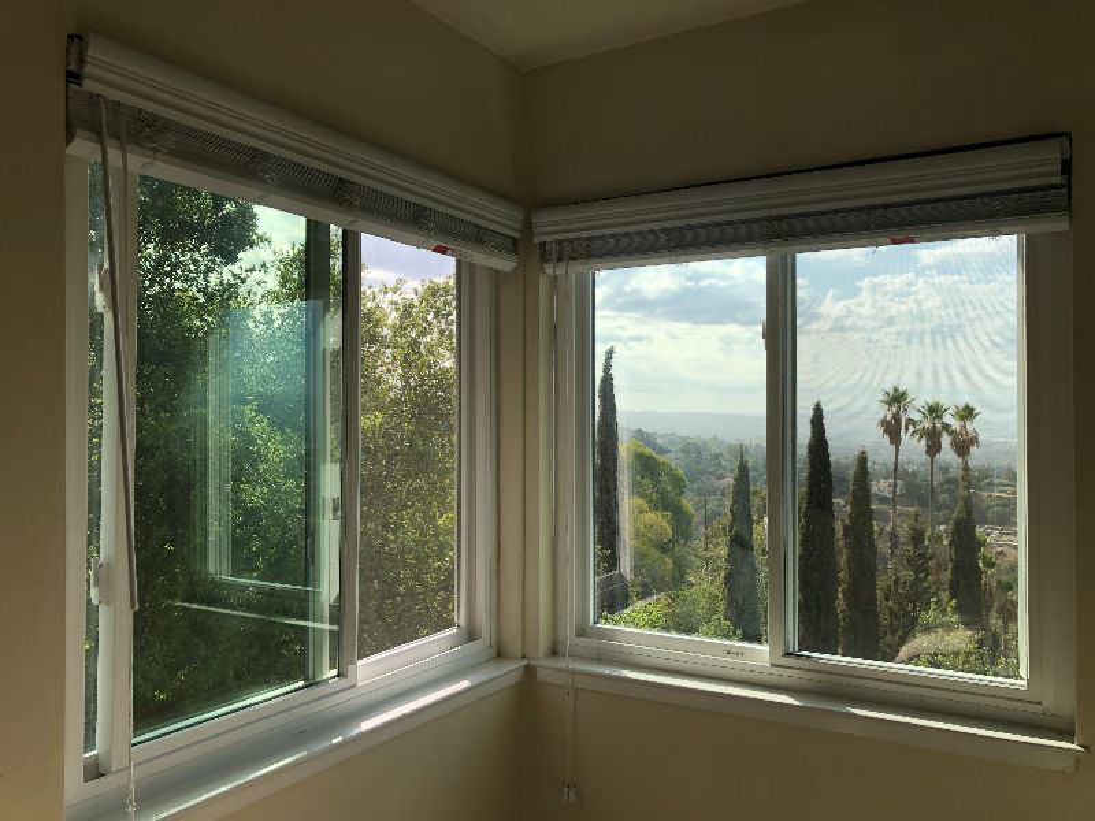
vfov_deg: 49.7
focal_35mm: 28
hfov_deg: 63.4
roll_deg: +0.6
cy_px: 410
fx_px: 886
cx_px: 548
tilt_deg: +0.7
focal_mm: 4
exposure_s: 1/783
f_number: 1.8
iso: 20
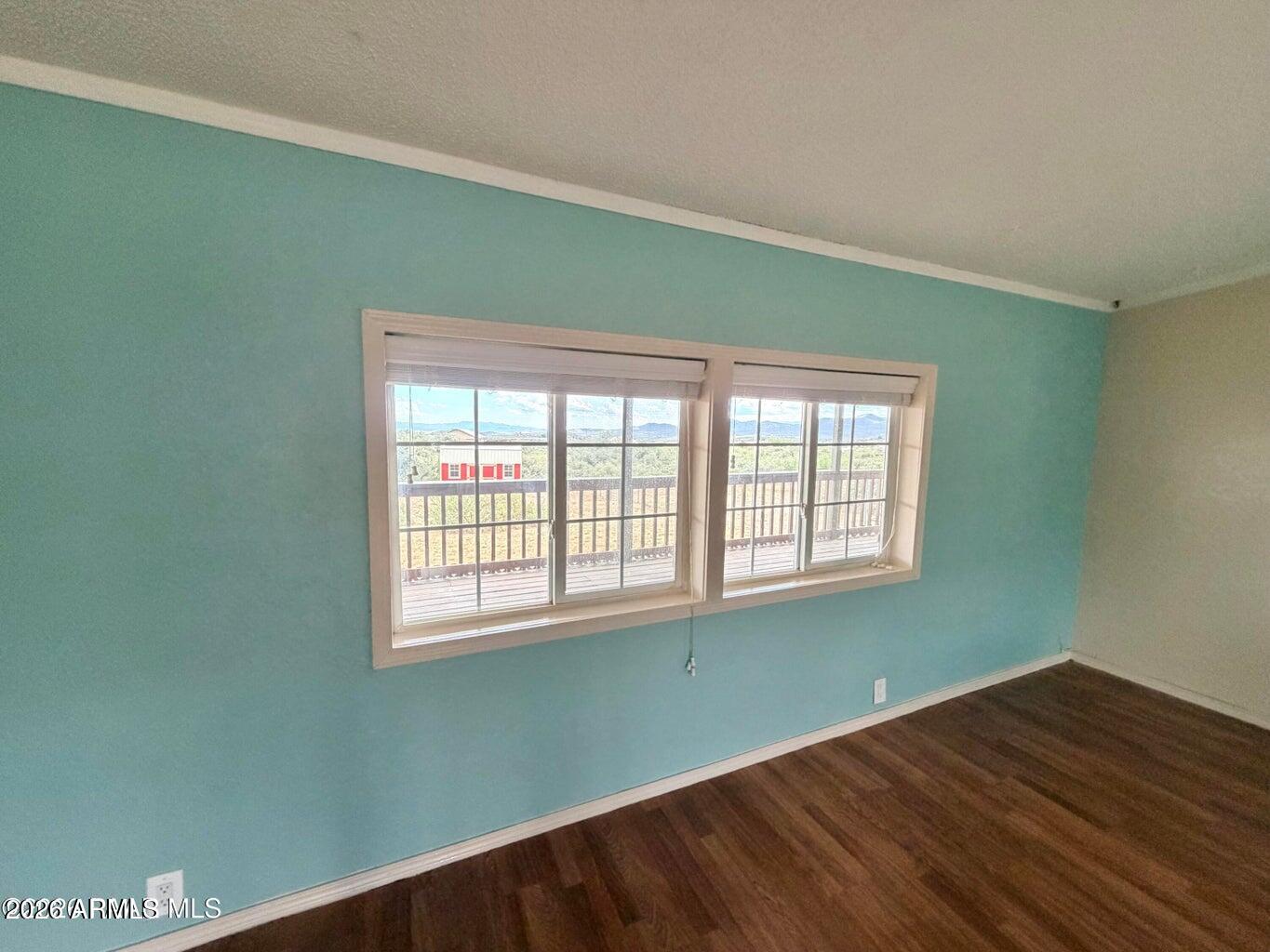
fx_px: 514
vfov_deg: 85.7
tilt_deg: -6.0
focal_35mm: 14
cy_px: 476
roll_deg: +0.3
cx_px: 635
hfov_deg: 102.1
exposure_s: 1/121
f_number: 2.2
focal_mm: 2.22
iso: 250
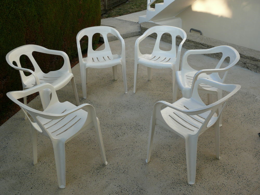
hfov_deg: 52.6
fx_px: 263
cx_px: 130
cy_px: 98
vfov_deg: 40.7
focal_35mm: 35
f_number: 5
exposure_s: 1/200
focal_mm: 7.4
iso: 100
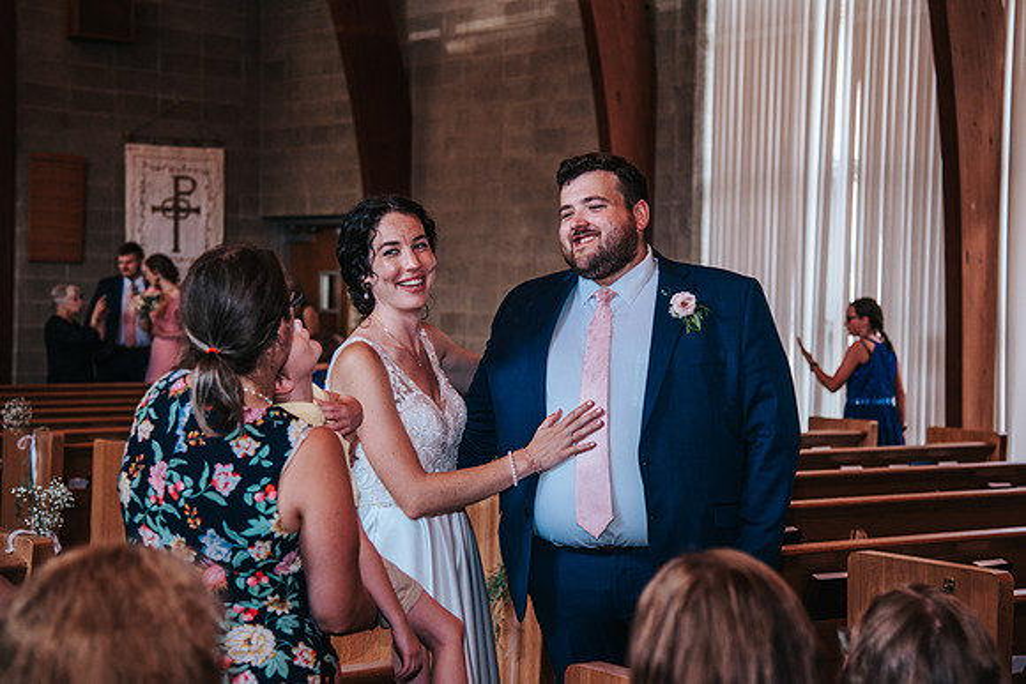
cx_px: 579
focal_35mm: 70
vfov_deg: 19.5
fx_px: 1995
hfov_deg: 28.8
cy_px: 298
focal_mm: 62
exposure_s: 1/200
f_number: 4
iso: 1000
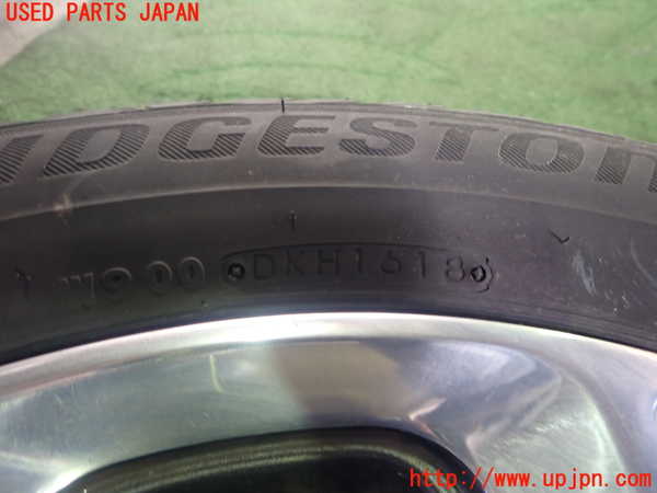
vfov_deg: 54.9
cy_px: 246
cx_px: 328
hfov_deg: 69.4
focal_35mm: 25
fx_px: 474
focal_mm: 4.5
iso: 250
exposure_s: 1/30
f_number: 2
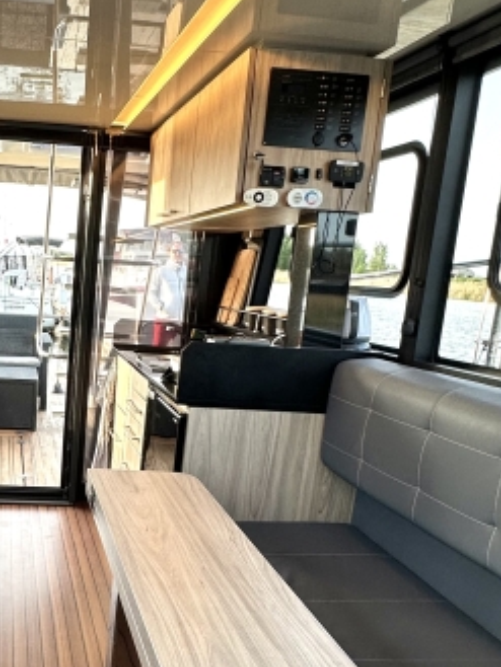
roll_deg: -2.4
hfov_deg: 39.1
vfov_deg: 53.7
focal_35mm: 34
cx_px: 57
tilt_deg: -12.2
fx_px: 656
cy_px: 391
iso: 80
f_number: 2.2
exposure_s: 1/99
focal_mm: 2.22
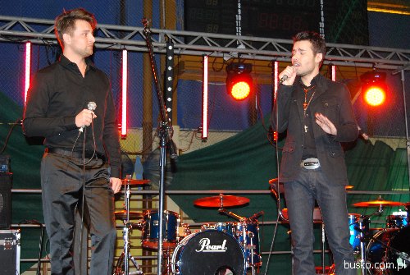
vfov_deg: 23.9
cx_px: 205
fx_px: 650
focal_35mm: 57
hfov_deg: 35.0
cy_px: 138
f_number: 4.8
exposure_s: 1/60
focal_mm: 38
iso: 900
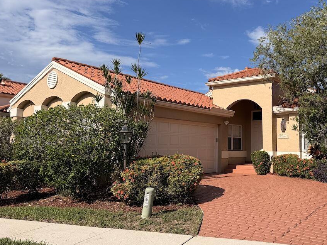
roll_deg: -0.7
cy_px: 119
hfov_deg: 52.5
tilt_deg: +5.7
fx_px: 321
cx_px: 229
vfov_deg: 41.8
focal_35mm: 34
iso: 80
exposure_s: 1/6711
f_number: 1.78
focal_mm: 6.76
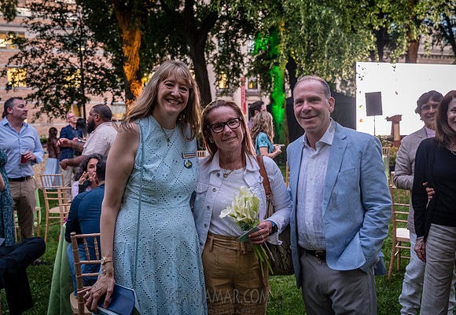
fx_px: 520
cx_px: 234
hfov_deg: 47.3
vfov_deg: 33.7
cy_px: 147
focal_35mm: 41
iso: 6400
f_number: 4
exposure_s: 1/125
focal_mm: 37
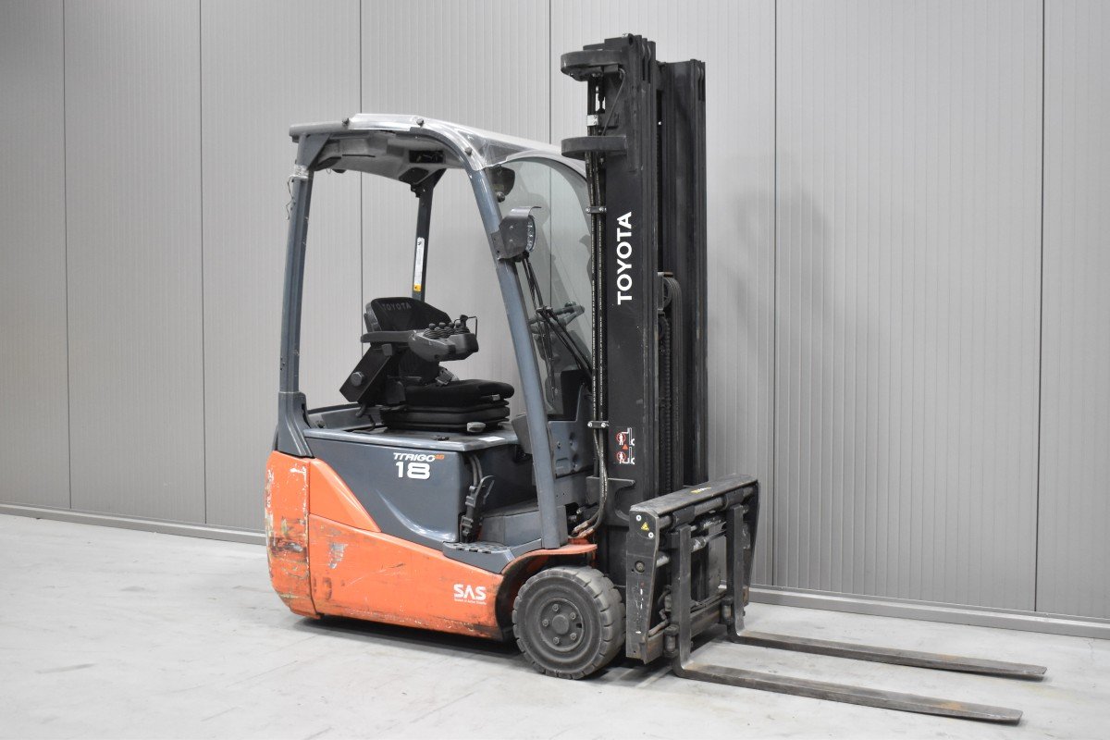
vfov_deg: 33.0
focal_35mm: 40
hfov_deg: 47.9
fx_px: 1249
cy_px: 370
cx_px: 555
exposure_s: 1/40
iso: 1600
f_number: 4
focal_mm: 27
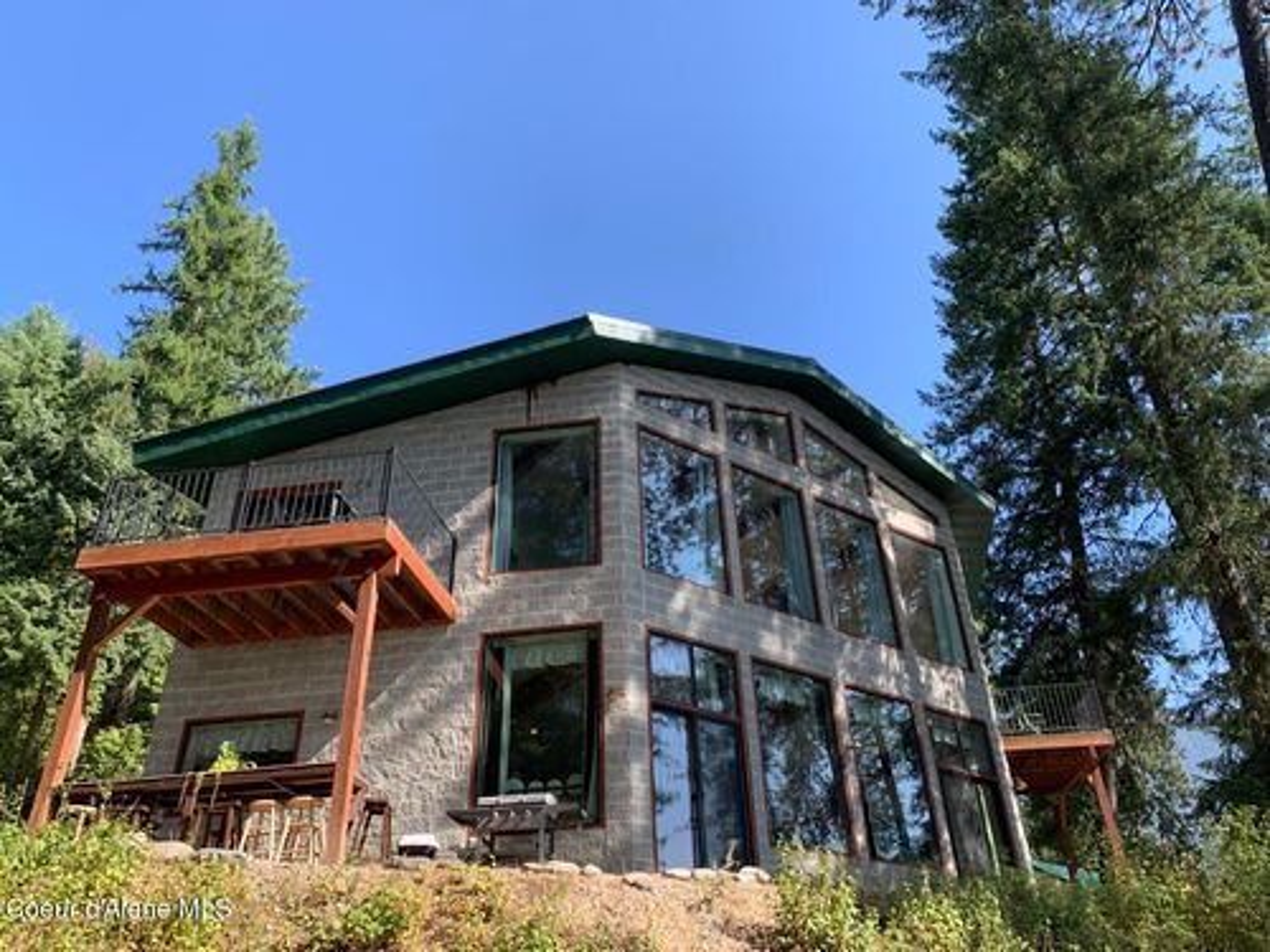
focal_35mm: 26
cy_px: 476
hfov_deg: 67.3
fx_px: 954
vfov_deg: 53.1
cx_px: 635
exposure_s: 1/716
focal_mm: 4.25
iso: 25
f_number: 1.8
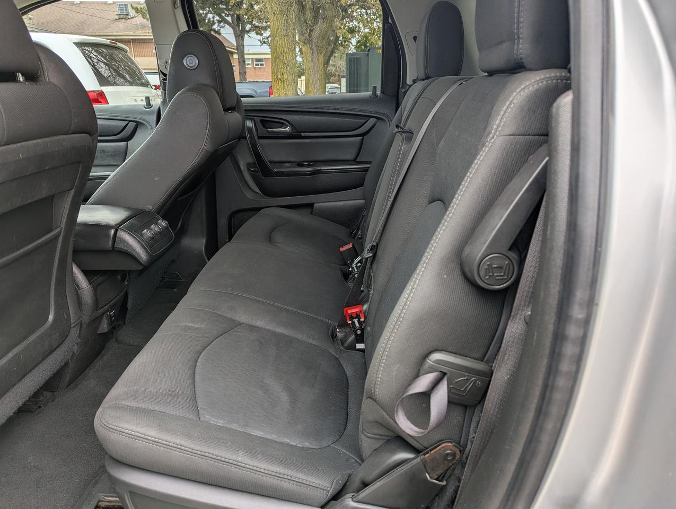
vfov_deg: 56.9
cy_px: 254
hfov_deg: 71.5
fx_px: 469
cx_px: 338
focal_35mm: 24
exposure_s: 1/351
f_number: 1.85
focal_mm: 6.81
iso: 46
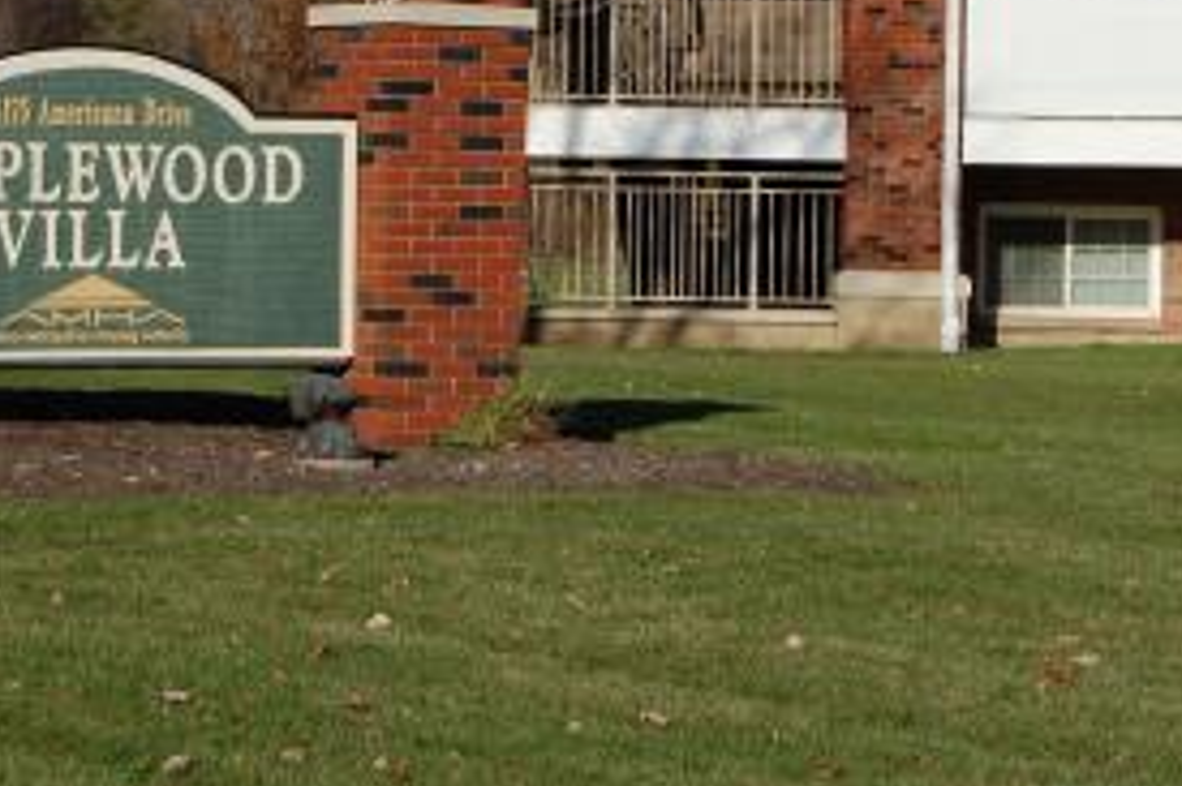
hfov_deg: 13.1
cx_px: 649
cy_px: 30
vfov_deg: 8.7
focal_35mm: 157
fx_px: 5152
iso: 200
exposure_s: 1/500
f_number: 11
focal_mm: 48
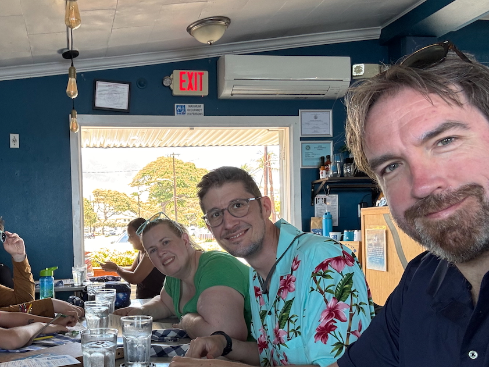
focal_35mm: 35
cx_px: 147
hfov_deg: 51.2
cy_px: 234
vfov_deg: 40.4
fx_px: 494
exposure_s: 1/61
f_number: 1.9
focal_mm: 2.69
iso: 80
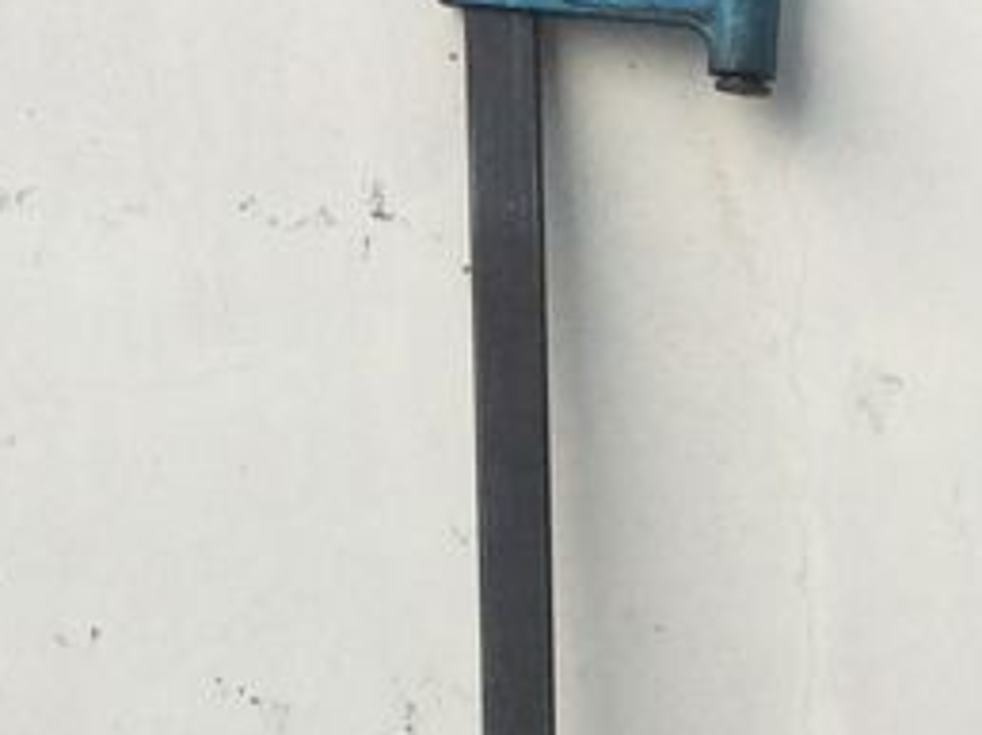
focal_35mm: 124
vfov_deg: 11.5
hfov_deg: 15.4
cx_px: 1157
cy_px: 1064
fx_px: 3514
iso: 32
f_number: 2.4
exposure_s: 1/239
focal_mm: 3.3
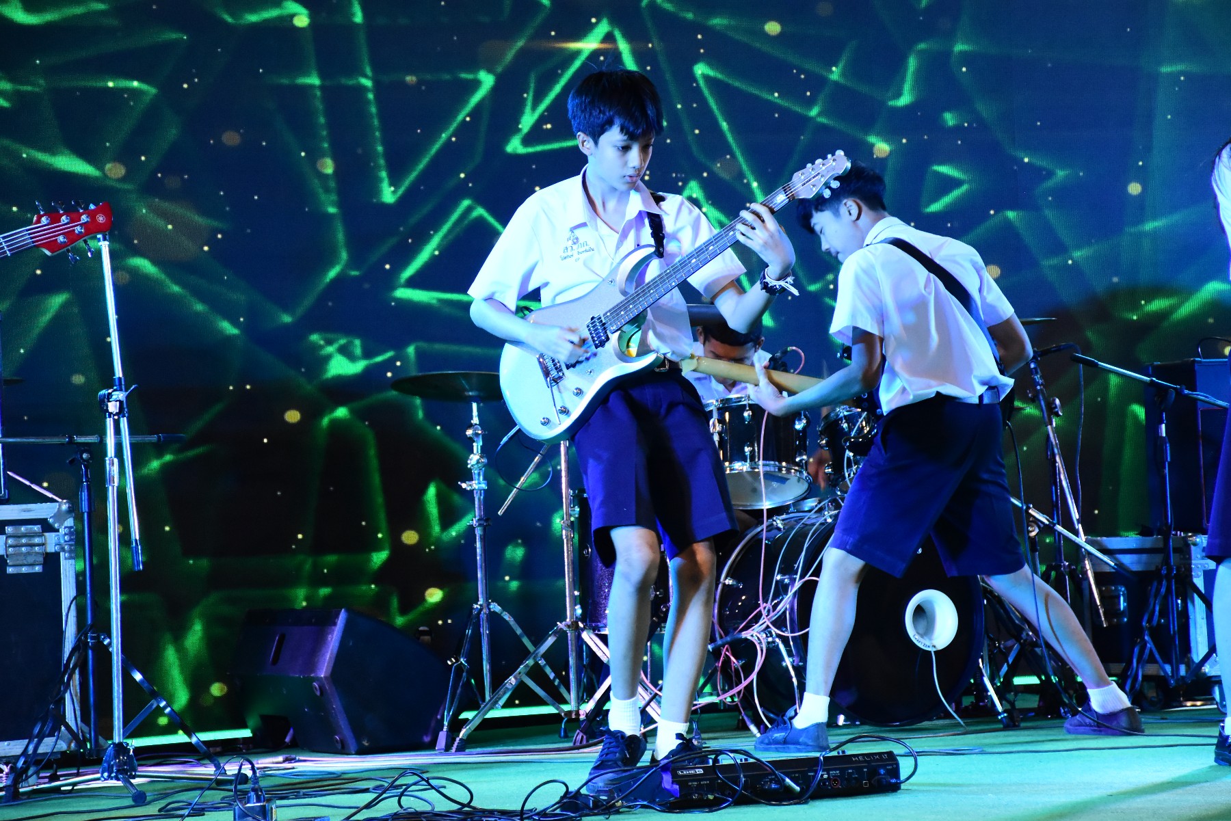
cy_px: 410
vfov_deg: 12.2
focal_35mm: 112
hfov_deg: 18.2
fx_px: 3848
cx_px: 616
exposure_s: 1/160
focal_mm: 75
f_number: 5
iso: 4000
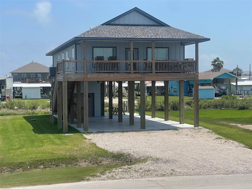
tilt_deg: -2.0
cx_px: 126
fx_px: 466
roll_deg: +0.1
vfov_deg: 22.9
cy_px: 94
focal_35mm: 64
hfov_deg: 30.3
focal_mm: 7.5
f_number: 2.2
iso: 20
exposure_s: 1/1376
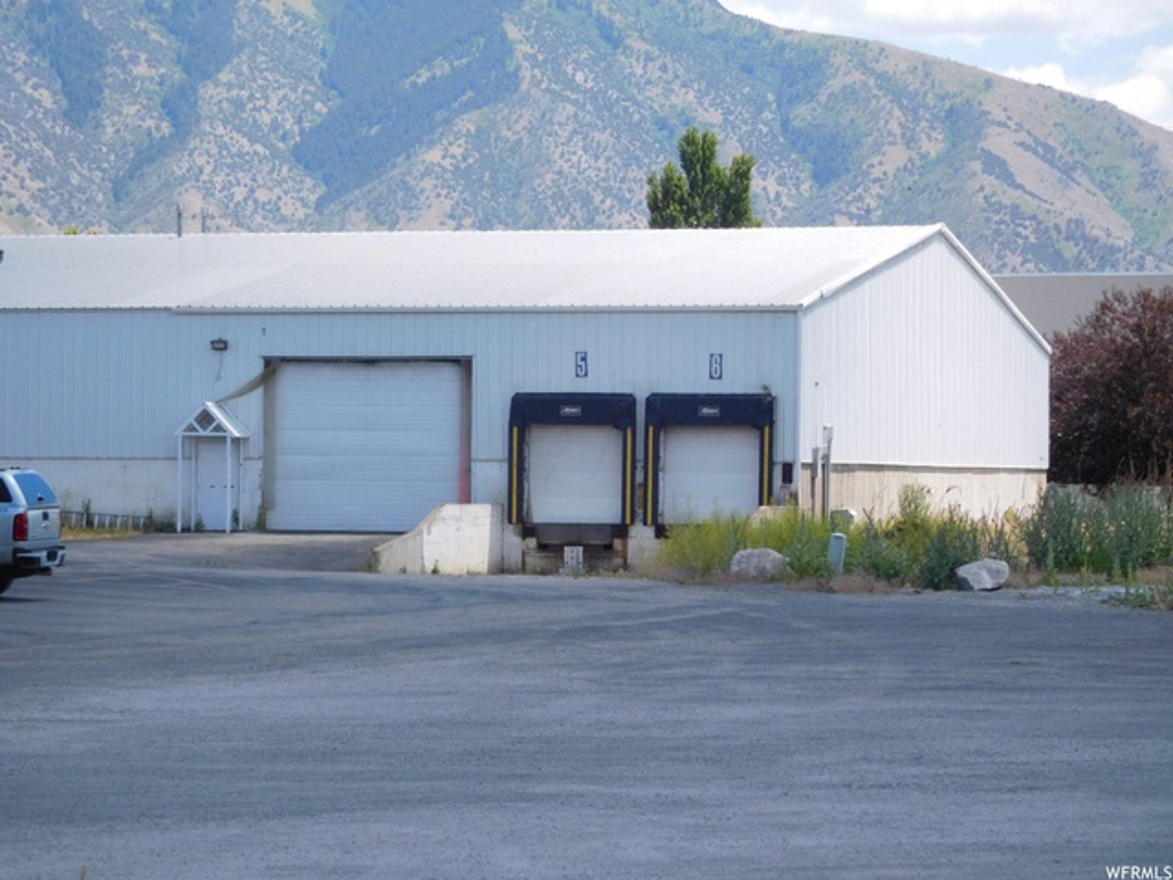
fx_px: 4236
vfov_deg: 11.9
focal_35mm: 125
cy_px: 440
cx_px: 586
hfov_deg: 15.8
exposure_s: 1/400
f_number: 5
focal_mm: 22.3
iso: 125
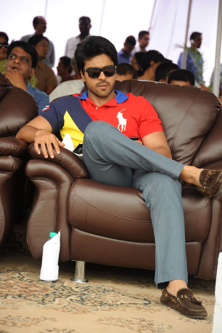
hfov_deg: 13.4
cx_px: 111
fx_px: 944
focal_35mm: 102
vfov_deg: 20.0
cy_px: 166
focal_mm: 102
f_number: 5.6
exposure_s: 1/125
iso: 400
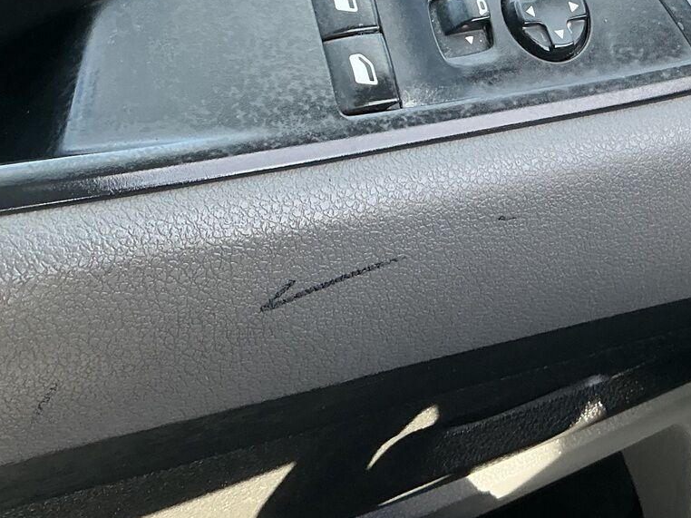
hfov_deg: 29.8
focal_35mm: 65
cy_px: 3
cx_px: 411
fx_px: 1297
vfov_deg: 21.8
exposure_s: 1/120
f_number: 1.8
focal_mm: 3
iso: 32
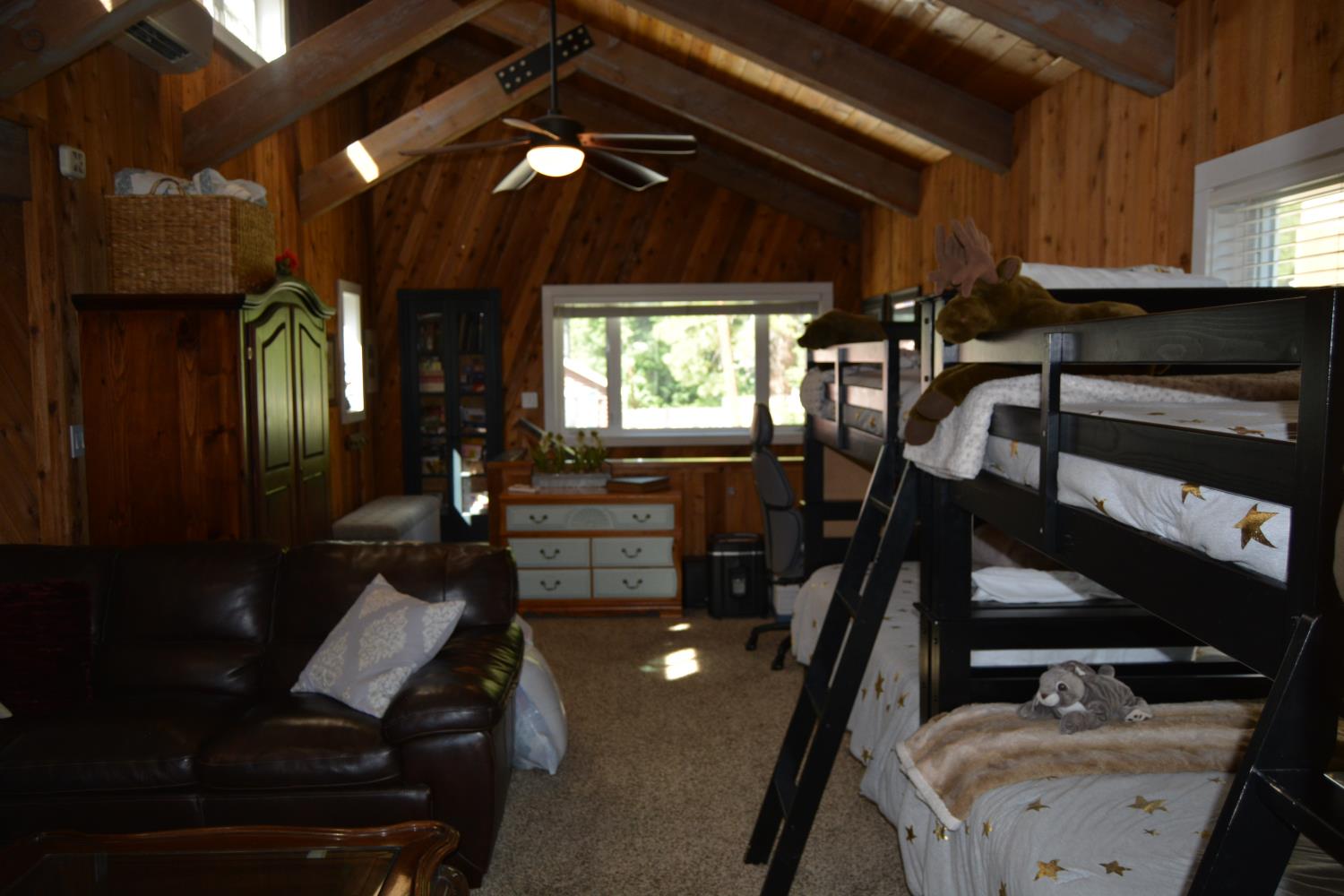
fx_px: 1008
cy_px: 448
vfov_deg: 47.9
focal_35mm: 27
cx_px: 672
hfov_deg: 67.4
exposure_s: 1/100
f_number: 3.5
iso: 400
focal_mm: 18
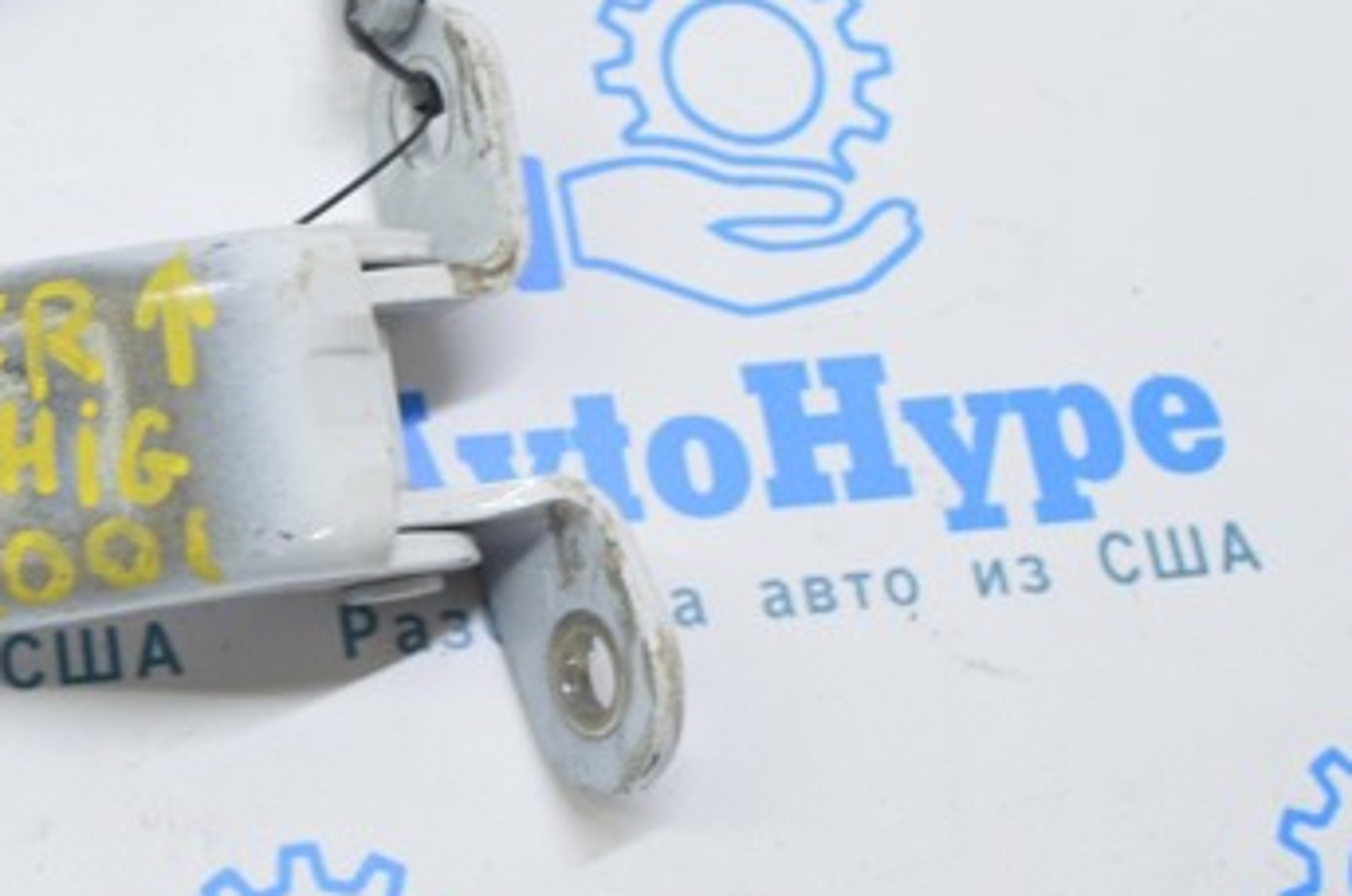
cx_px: 157
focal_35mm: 81
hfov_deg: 24.5
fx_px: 3034
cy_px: 88
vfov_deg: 16.6
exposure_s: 1/20
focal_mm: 29
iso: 400
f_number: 5.6
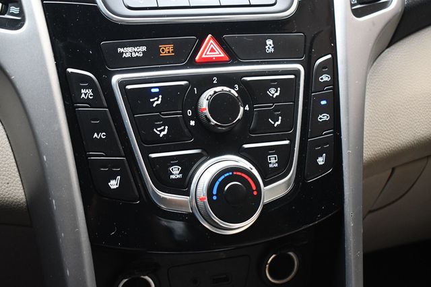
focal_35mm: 51
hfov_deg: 38.9
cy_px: 144
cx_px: 216
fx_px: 610
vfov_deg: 26.5
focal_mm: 34
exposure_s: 1/125
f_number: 4.5
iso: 2000
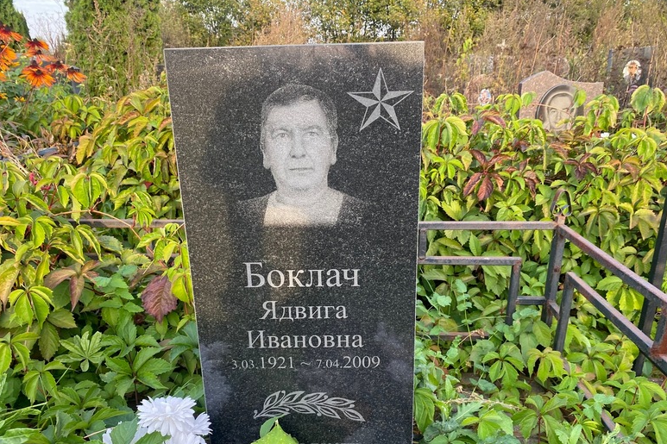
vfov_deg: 46.3
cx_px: 326
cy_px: 248
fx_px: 519
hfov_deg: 65.5
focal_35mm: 28
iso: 40
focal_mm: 4.25
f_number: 1.8
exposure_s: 1/122
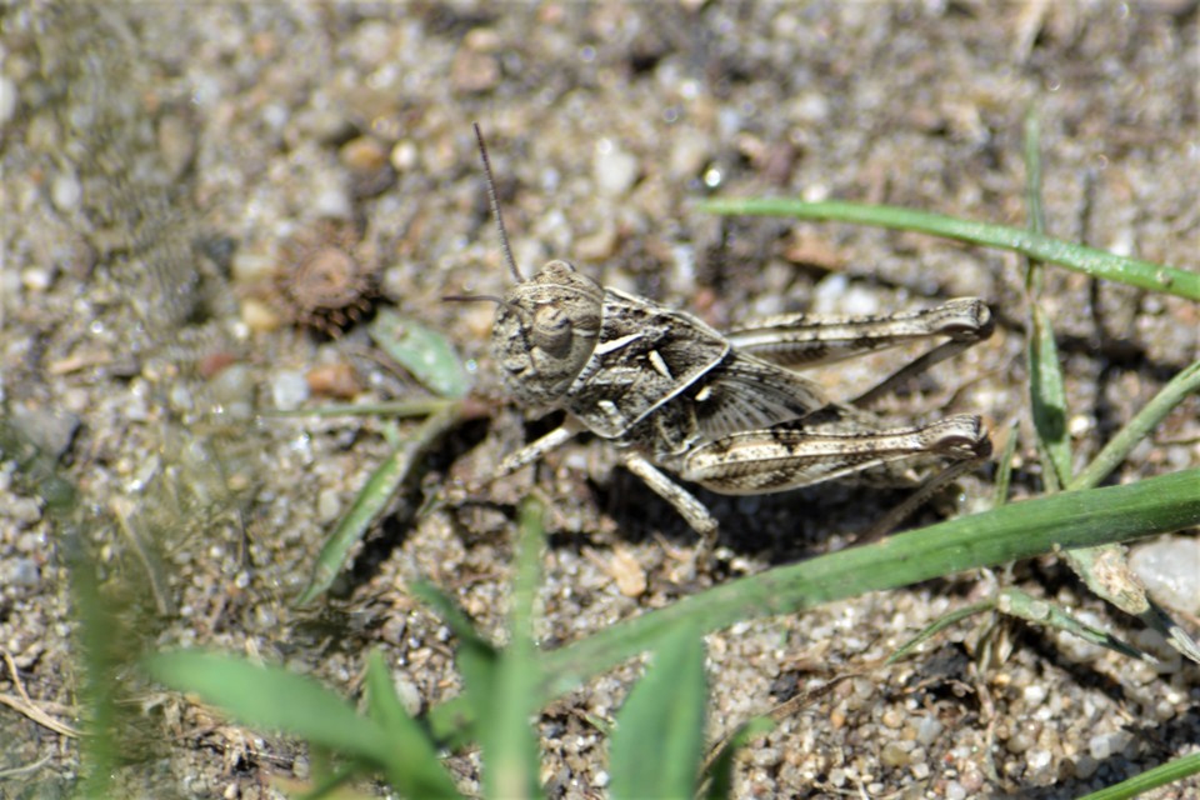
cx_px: 600
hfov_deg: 4.6
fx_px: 14999
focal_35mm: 450
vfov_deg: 3.1
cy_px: 400
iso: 100
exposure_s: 1/200
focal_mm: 300
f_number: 8
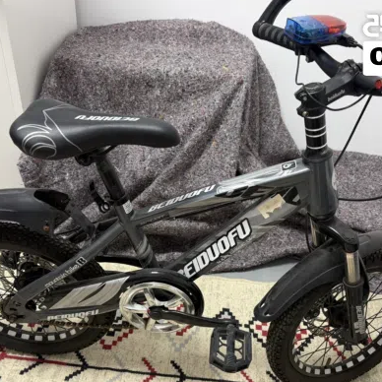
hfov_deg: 47.1
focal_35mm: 35
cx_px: 215
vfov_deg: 47.1
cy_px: 218
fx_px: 437
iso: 250
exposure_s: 1/50
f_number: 1.78
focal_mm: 6.76
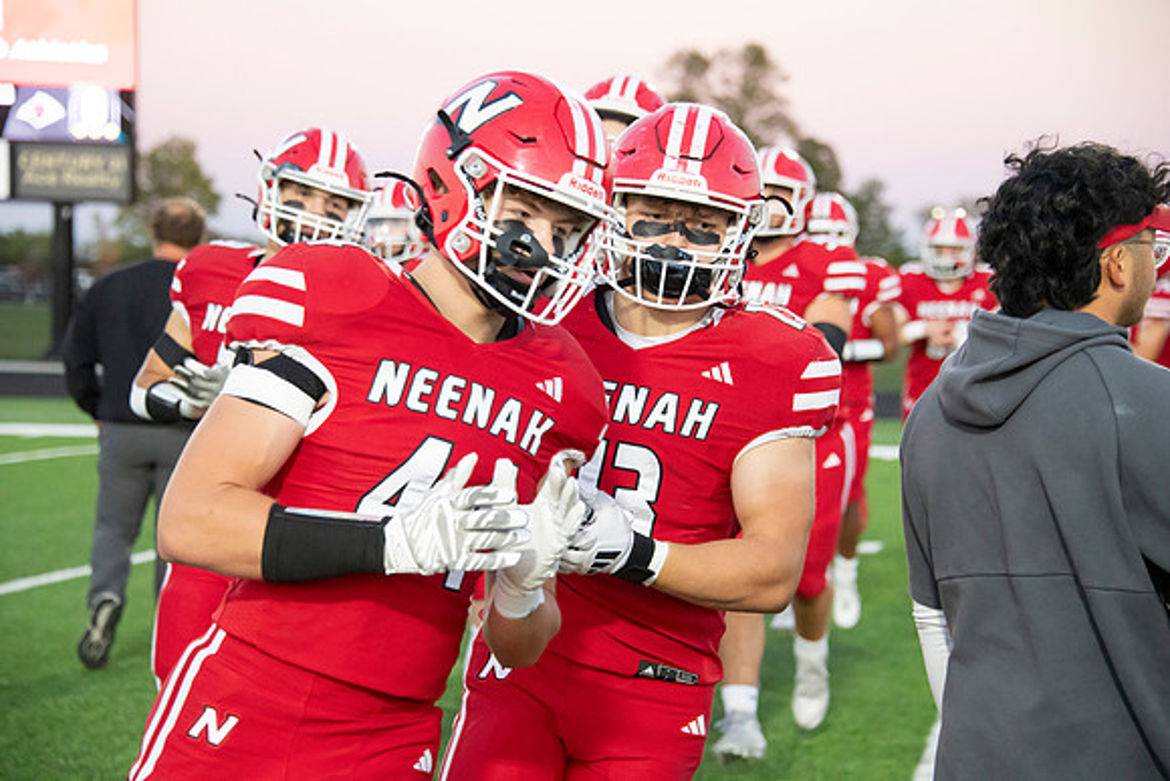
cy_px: 390
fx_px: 3641
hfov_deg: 18.3
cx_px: 585
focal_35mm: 112
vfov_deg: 12.2
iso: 8000
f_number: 5.6
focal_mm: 112
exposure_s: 1/800
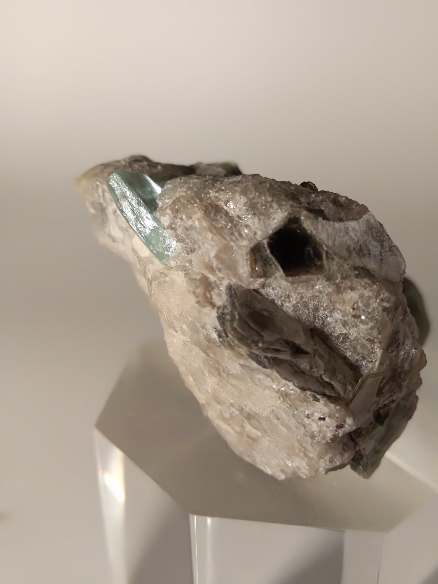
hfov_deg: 53.1
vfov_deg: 67.3
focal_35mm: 26
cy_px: 292
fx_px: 439
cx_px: 219
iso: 104
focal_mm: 3.54
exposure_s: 1/100
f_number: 2
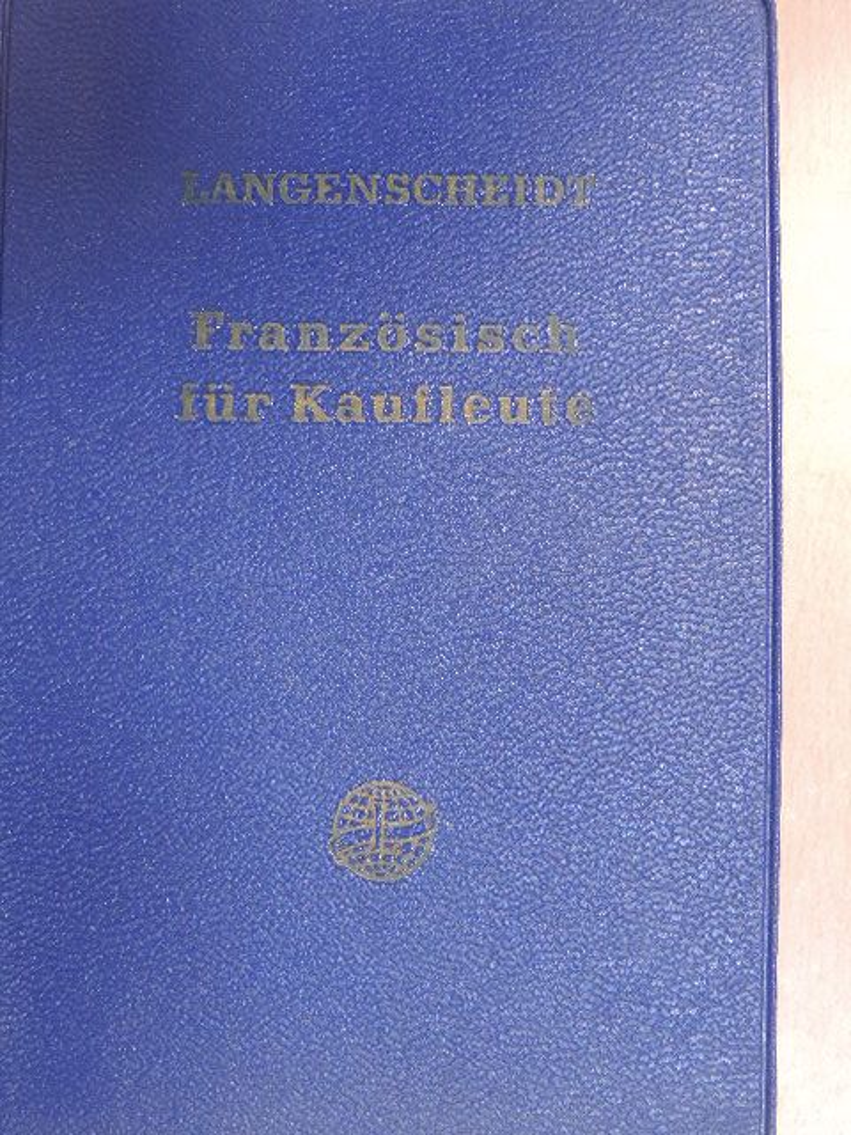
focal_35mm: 43
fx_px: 1409
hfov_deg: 33.6
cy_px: 568
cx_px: 426
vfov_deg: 43.9
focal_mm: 7.6
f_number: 3.4
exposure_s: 1/13
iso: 450
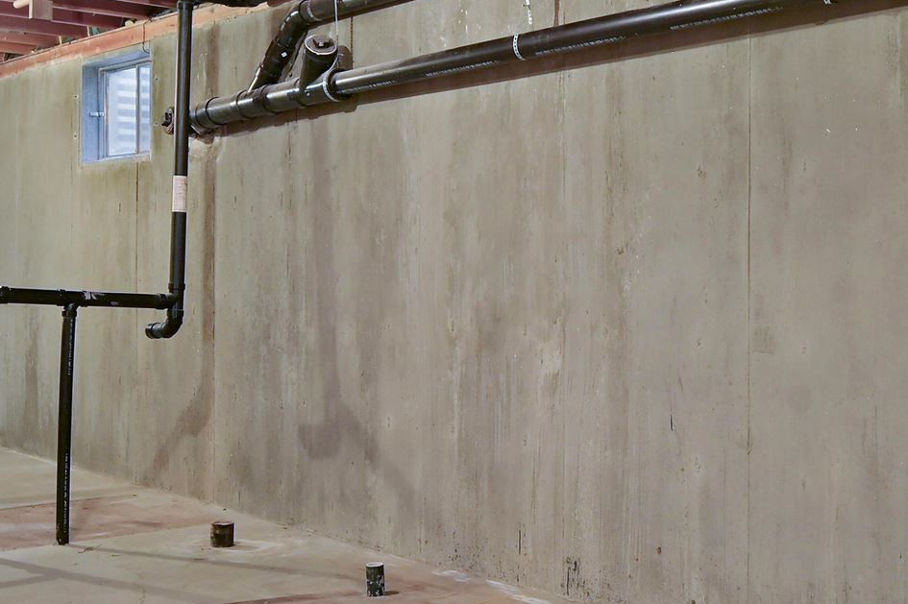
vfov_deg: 26.0
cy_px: 290
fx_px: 1311
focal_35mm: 52
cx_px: 646
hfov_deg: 37.5
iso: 400
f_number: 8
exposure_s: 6
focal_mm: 16
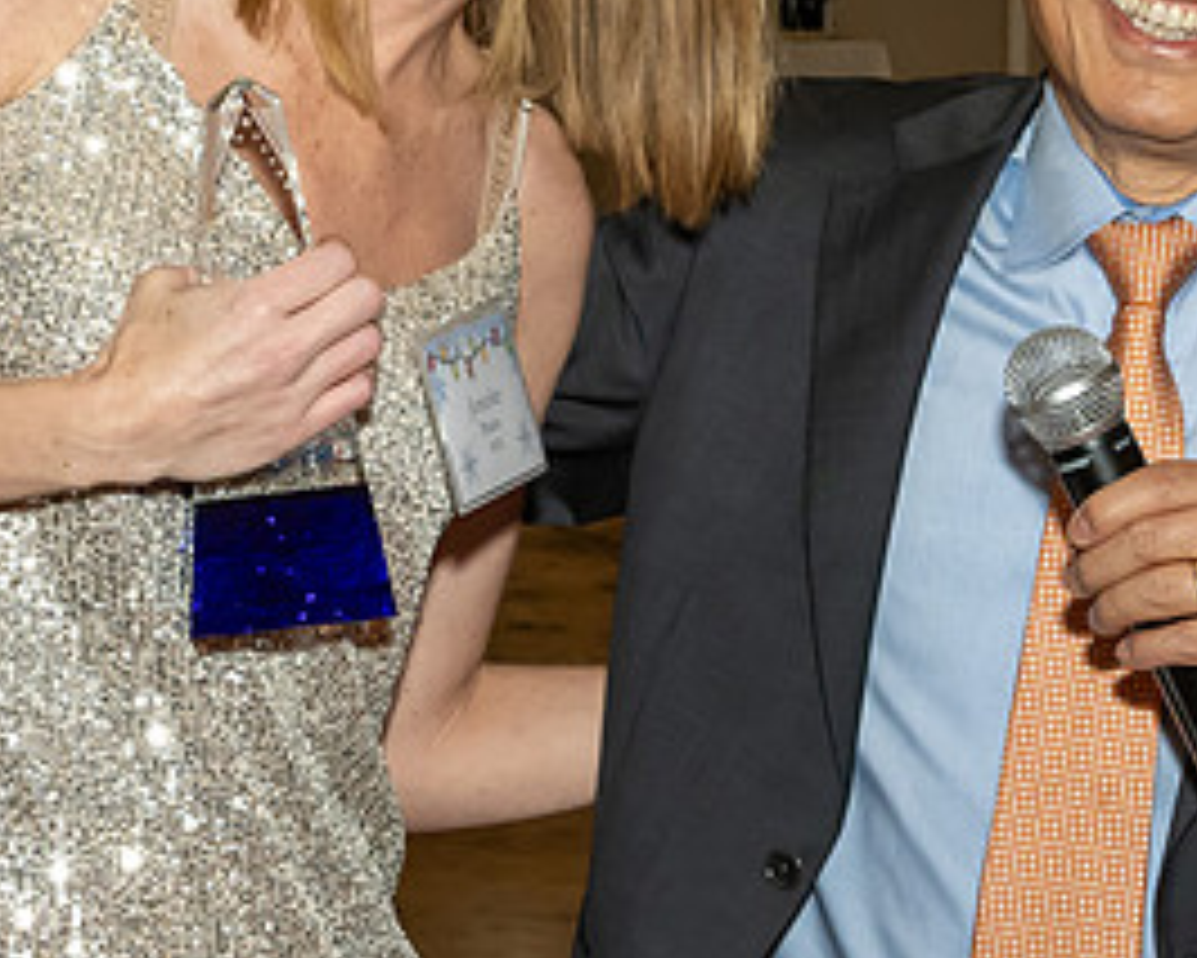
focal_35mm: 138
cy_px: 117
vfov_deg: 11.1
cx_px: 218
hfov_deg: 13.9
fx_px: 4891
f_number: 7.1
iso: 1000
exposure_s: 1/250
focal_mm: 30
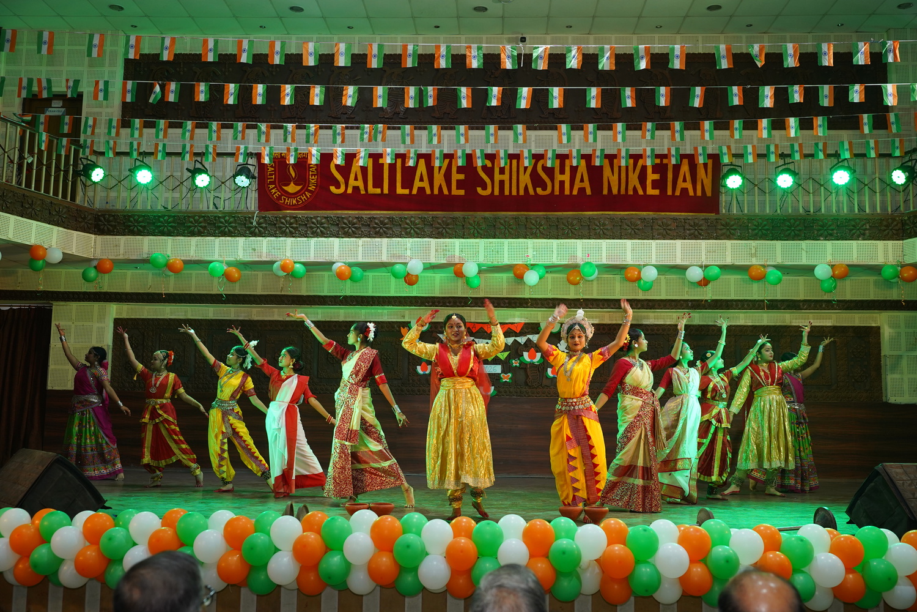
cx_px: 458
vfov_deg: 37.9
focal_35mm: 35
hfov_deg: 54.4
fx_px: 891
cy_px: 306
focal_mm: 35
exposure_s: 1/100
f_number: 4.5
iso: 1000
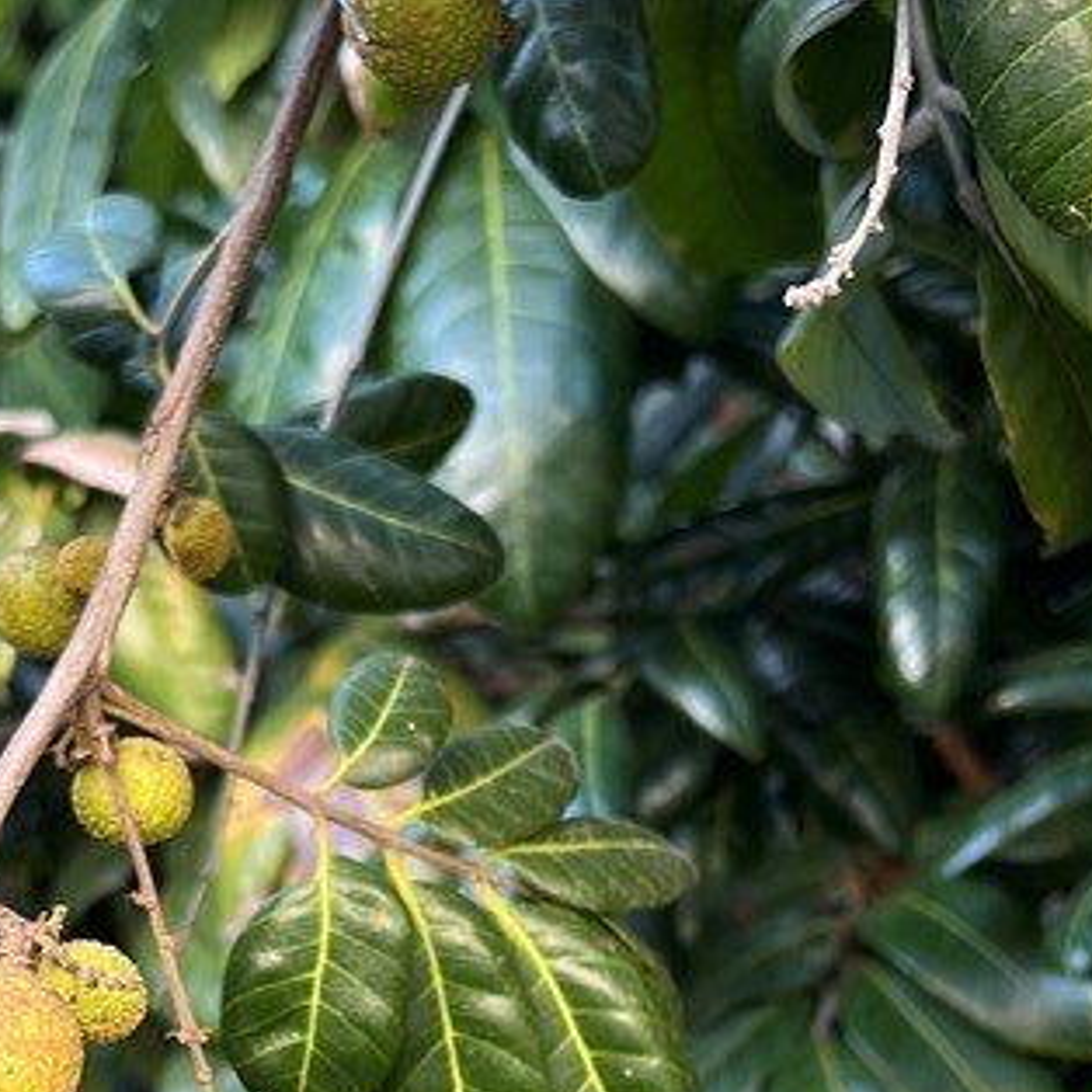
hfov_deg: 22.6
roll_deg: -2.6
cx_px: 139
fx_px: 2677
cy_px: 887
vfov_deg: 22.7
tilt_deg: +14.0
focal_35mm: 75
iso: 64
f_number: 1.5
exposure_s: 1/121
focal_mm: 5.7
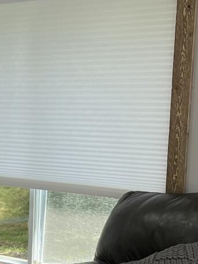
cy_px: 277
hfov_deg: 12.2
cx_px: -122
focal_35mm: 114
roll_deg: +1.0
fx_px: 869
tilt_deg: -12.2
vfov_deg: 16.8
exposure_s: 1/169
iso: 40
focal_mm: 5.1
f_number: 1.6
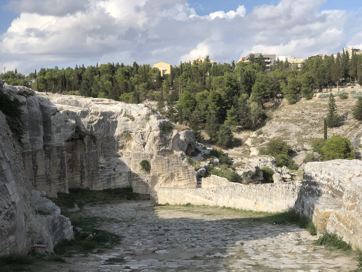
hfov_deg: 36.8
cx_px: 181
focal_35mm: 52
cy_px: 136
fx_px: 544
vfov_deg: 28.0
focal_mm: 6
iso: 16
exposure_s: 1/1080
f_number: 2.4
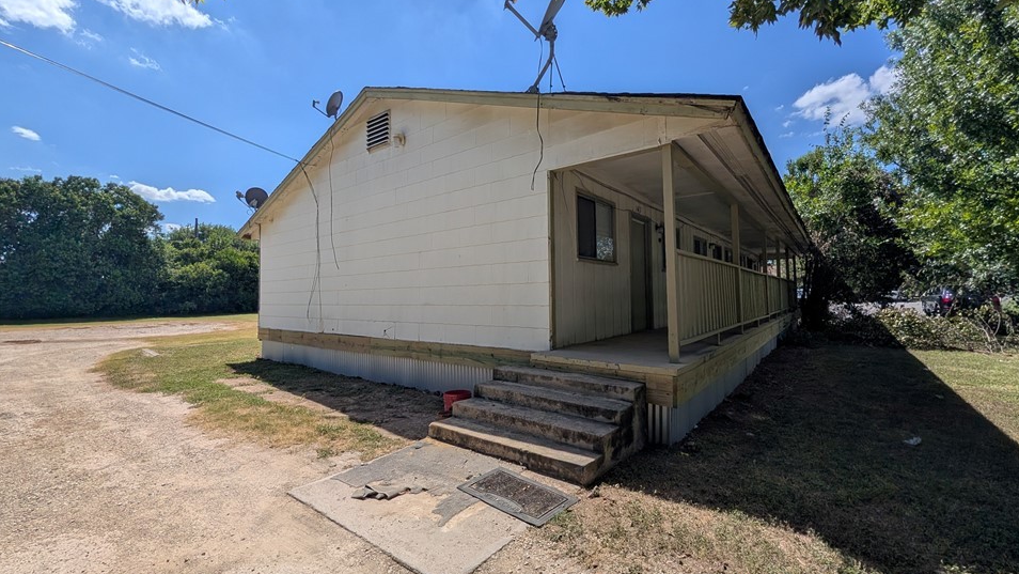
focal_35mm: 14
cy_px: 281
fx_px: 378
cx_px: 510
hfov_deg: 106.8
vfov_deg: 74.3
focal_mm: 2.02
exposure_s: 1/8333
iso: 51
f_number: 1.7
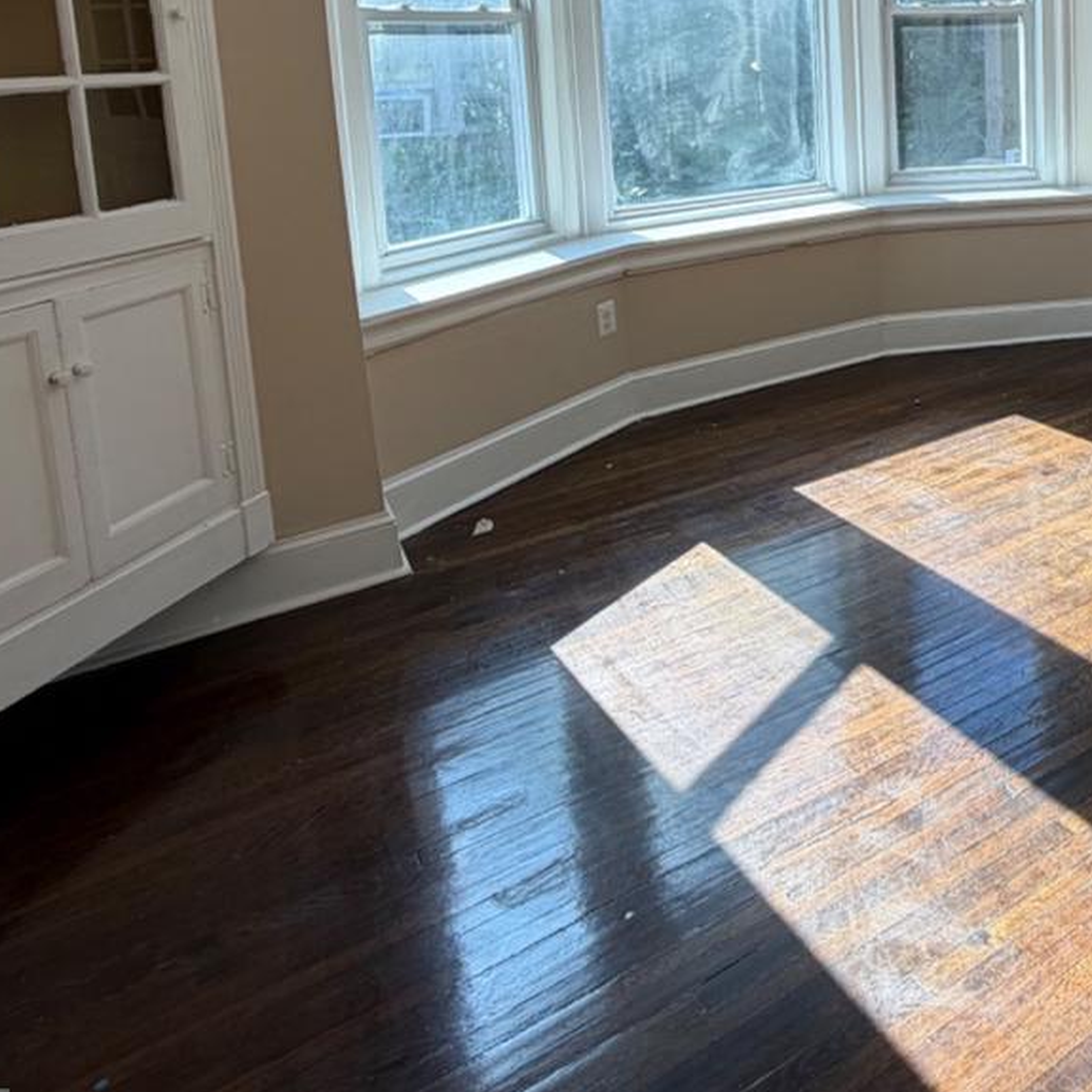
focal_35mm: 31
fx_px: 1106
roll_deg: +1.8
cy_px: 173
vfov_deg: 48.6
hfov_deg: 45.9
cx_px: 1043
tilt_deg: -7.5
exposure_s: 1/120
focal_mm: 2.22
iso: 25
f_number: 2.2
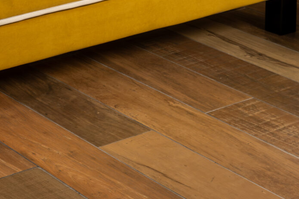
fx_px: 1071
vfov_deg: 10.1
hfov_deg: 15.5
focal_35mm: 129
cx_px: -14
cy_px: -145
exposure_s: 1/60
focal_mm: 35
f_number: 7.1
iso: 200
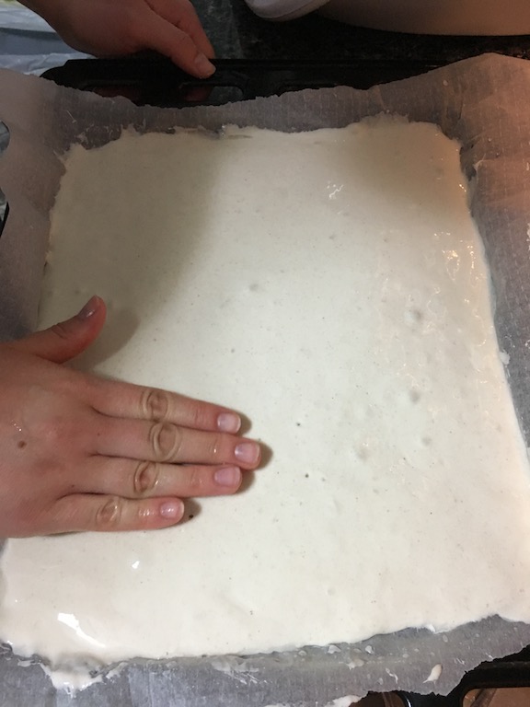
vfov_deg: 61.7
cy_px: 354
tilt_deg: -63.3
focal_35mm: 29
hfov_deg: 48.2
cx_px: 265
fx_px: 592
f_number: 2.2
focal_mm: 4.15
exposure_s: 1/33
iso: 250
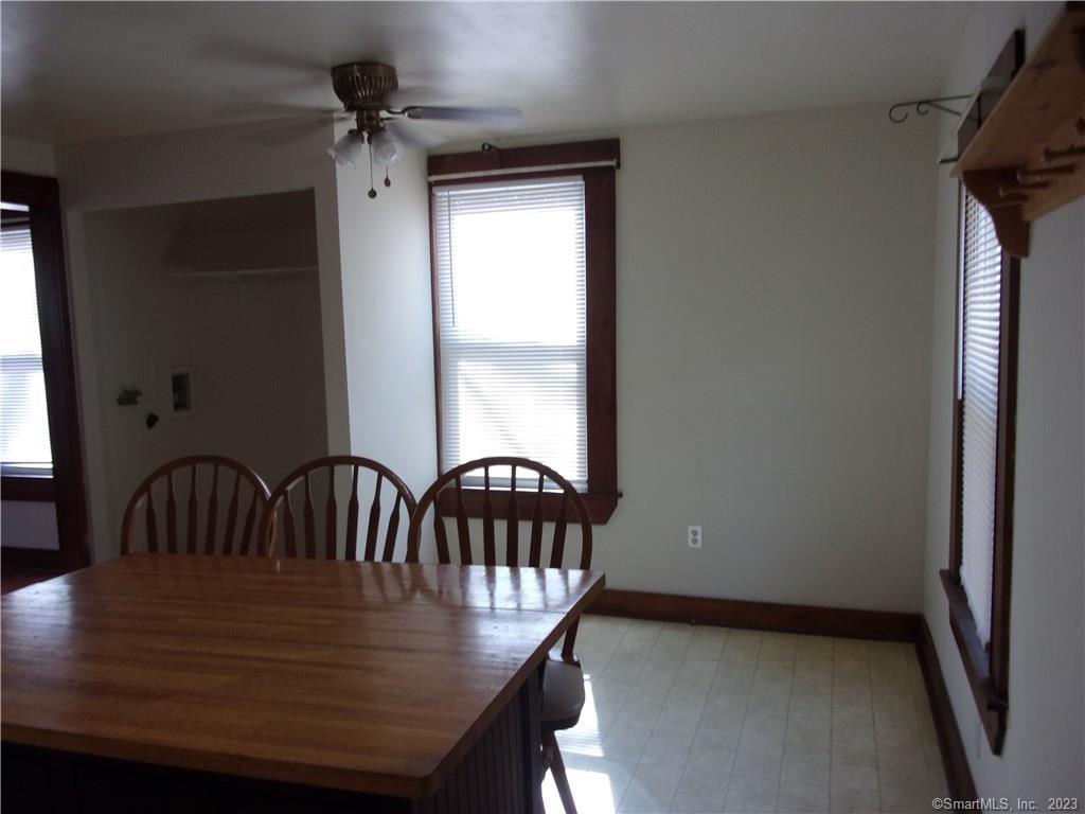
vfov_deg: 49.7
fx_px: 878
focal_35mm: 28
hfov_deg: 63.4
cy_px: 407
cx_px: 542
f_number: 3.9
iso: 113
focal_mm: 5.1
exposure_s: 1/34
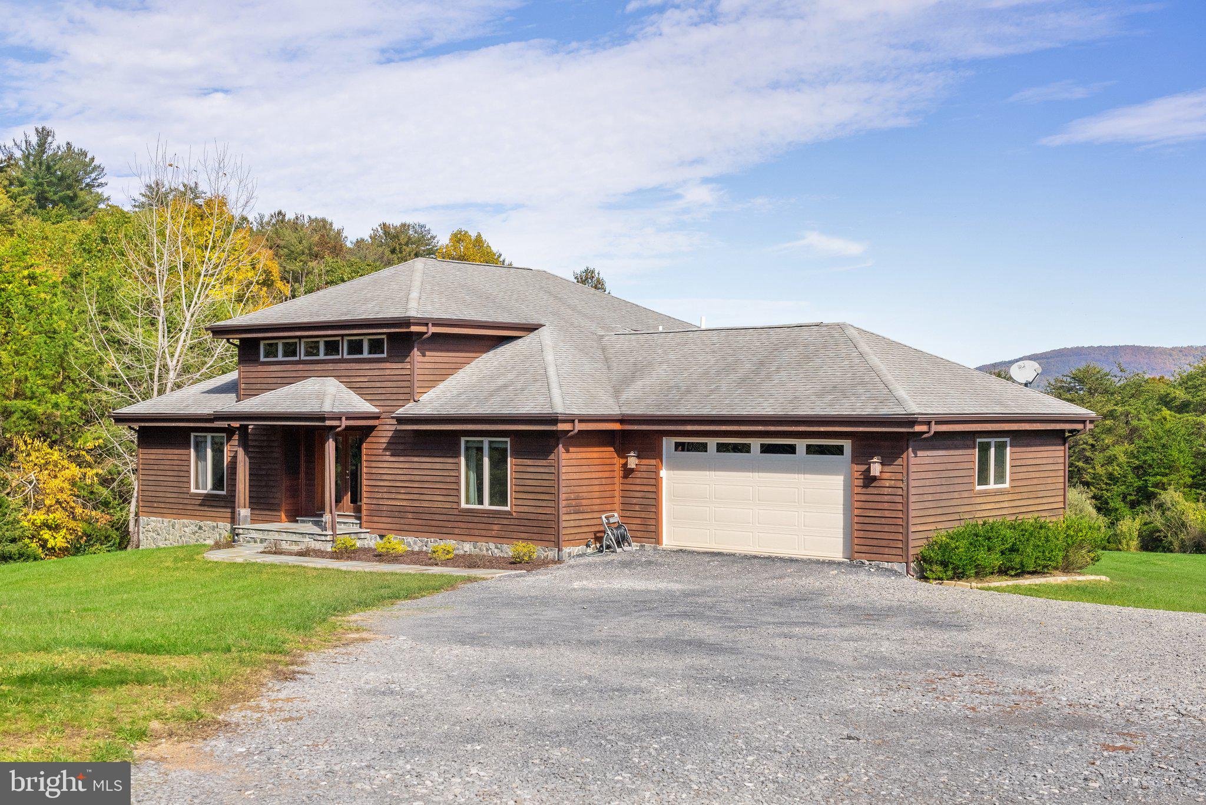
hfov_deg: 45.4
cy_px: 402
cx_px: 603
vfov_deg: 31.2
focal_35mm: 43
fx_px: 1441
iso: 640
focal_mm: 43
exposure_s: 1/1600
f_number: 8
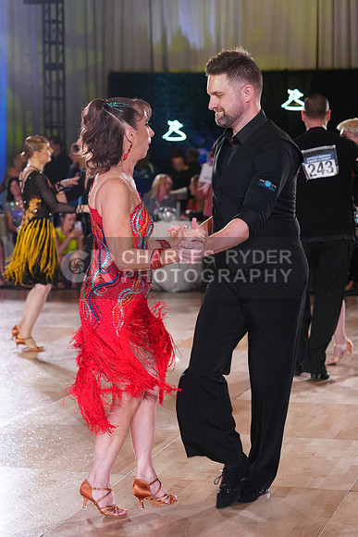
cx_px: 179
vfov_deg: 25.1
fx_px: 1207
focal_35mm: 81
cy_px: 268
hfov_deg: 16.9
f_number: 4
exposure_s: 1/320
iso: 1600
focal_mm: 81
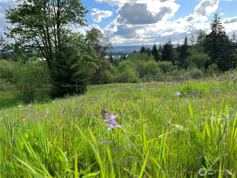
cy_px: 89
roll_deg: +1.9
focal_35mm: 26
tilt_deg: -13.0
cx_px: 118
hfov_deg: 67.3
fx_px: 178
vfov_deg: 53.1
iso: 50
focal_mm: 5.7
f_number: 1.5
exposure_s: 1/1112
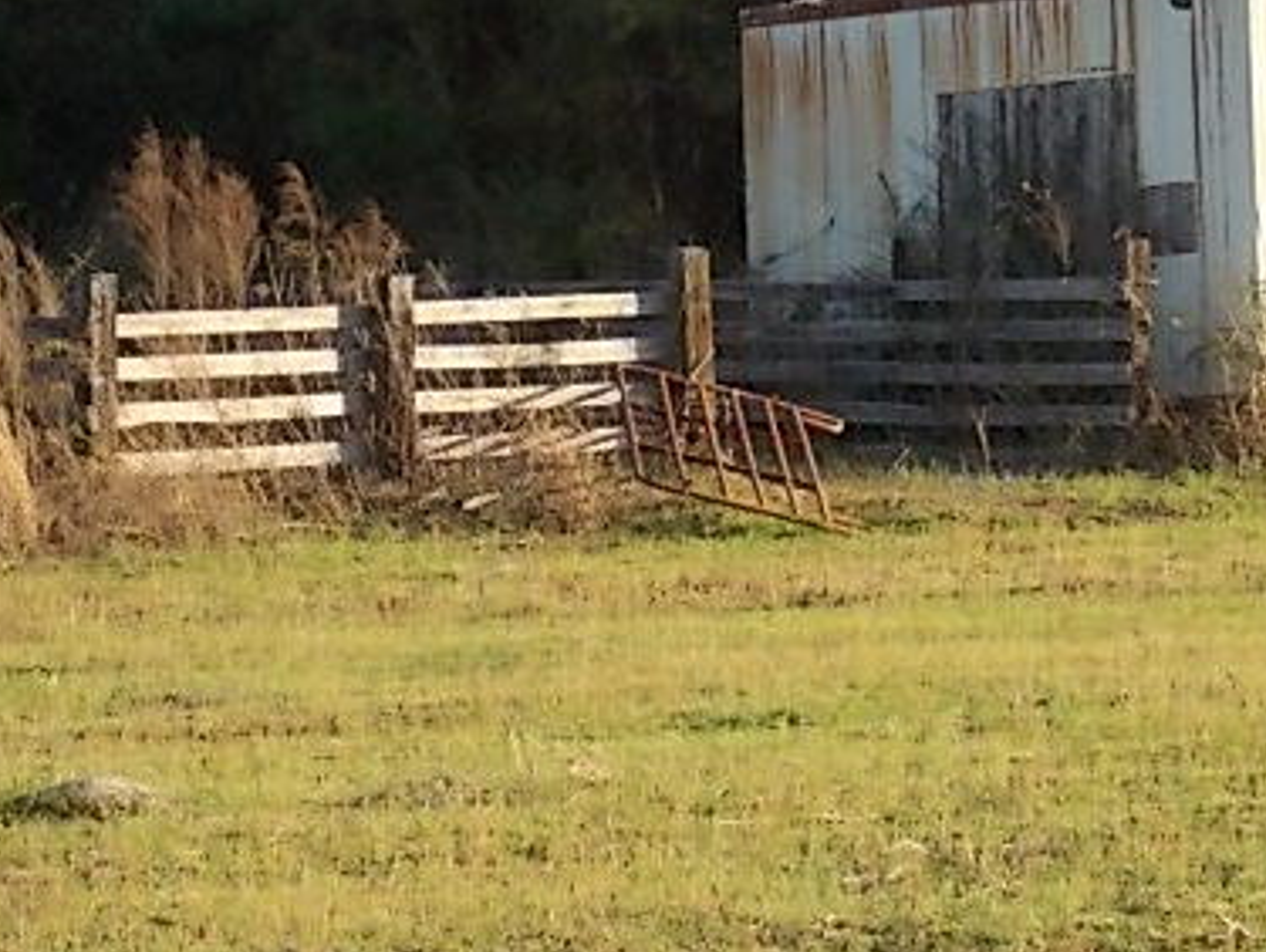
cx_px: 864
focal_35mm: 225
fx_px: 8237
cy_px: 284
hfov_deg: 8.8
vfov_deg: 6.6
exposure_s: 1/100
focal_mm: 23.4
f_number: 5
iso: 80
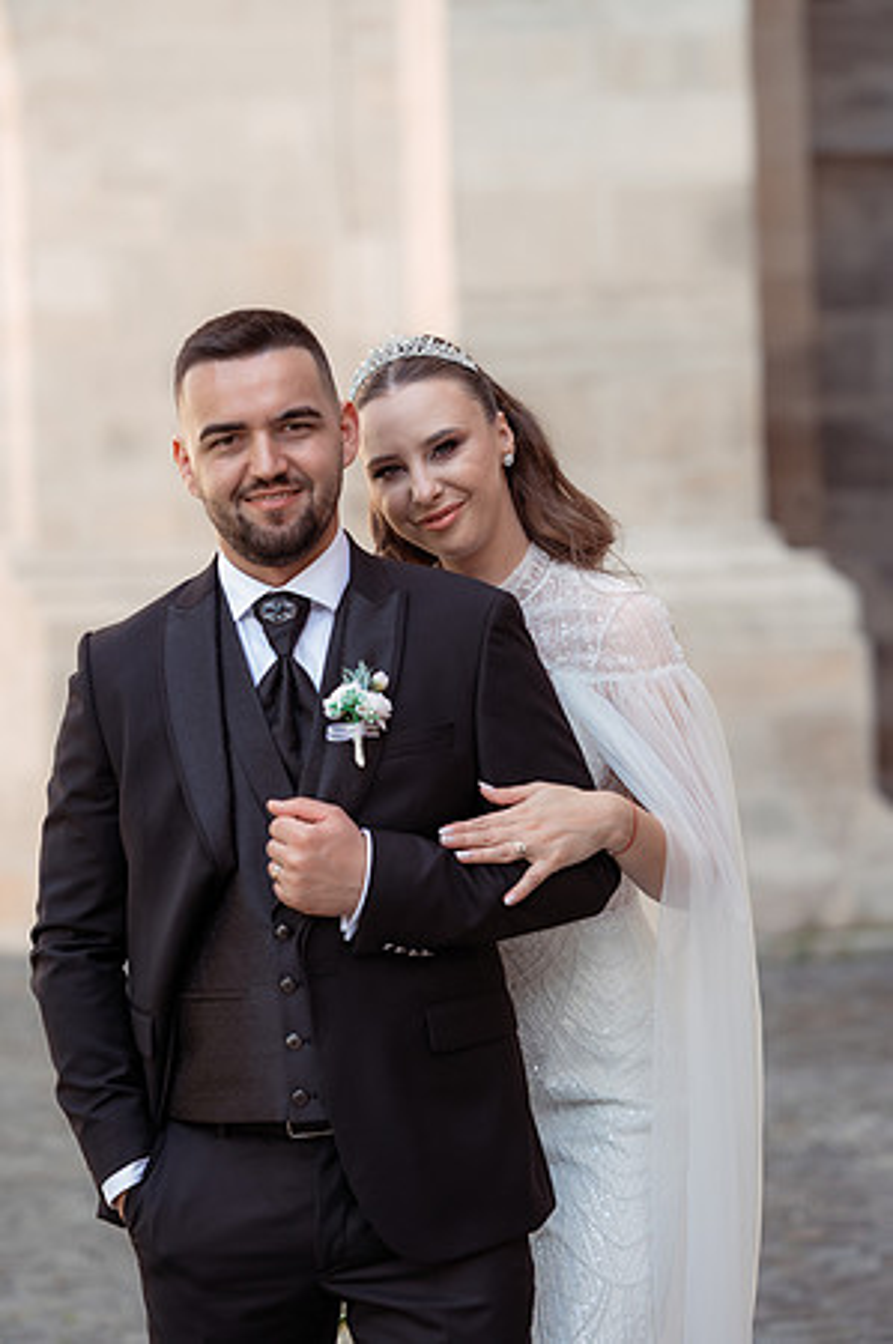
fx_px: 3170
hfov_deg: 16.0
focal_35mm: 85
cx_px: 446
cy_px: 672
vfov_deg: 23.9
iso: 200
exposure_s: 1/320
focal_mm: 85
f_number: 2.5
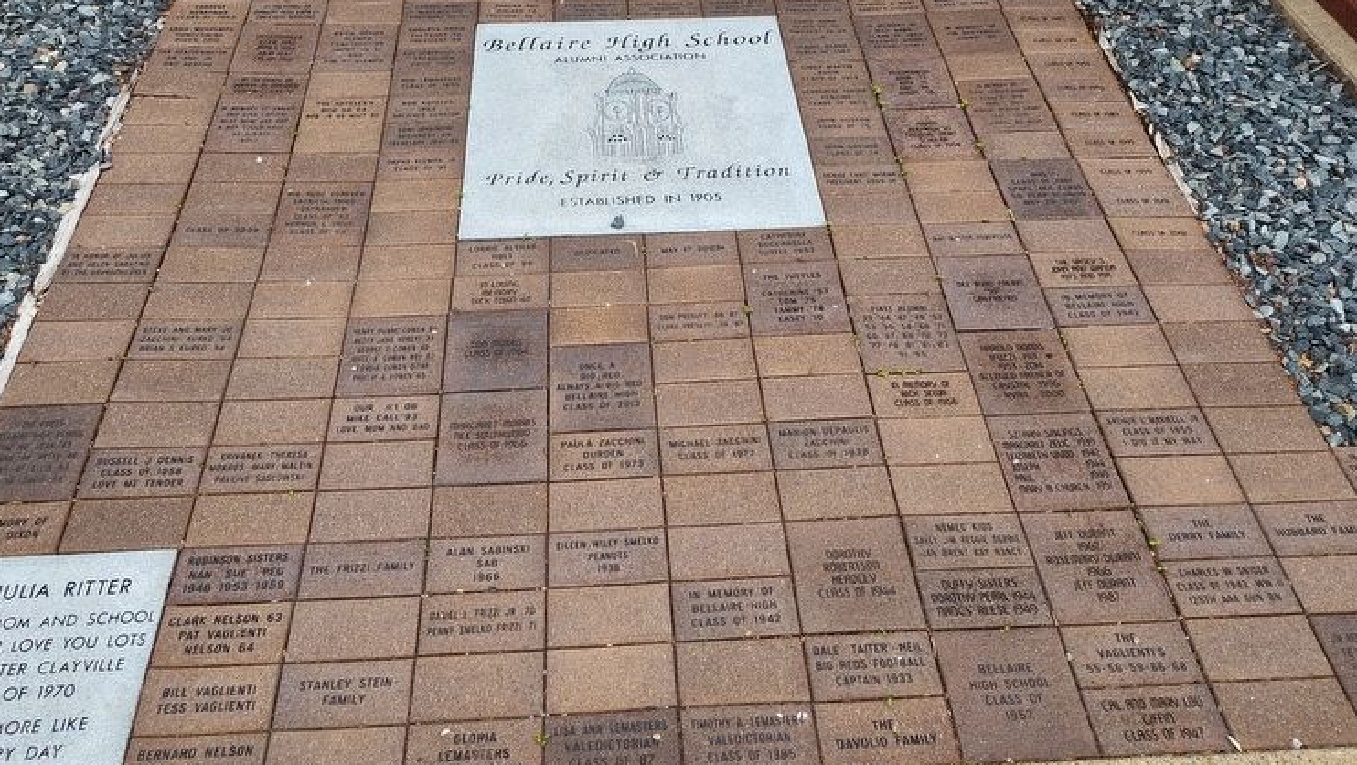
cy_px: 326
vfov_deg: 42.8
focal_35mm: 27
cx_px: 638
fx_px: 972
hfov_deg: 69.8
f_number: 1.8
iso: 102
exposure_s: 1/200
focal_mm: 5.56
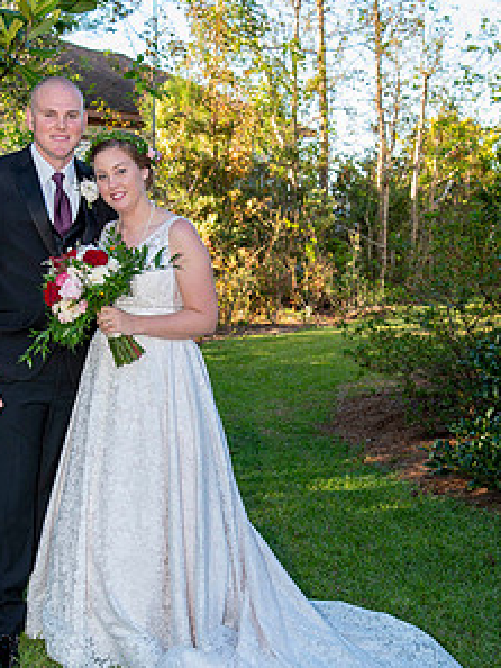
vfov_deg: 30.2
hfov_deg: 22.9
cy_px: 367
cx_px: 182
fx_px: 1234
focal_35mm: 64
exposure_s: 1/160
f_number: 6.3
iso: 400
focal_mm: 44
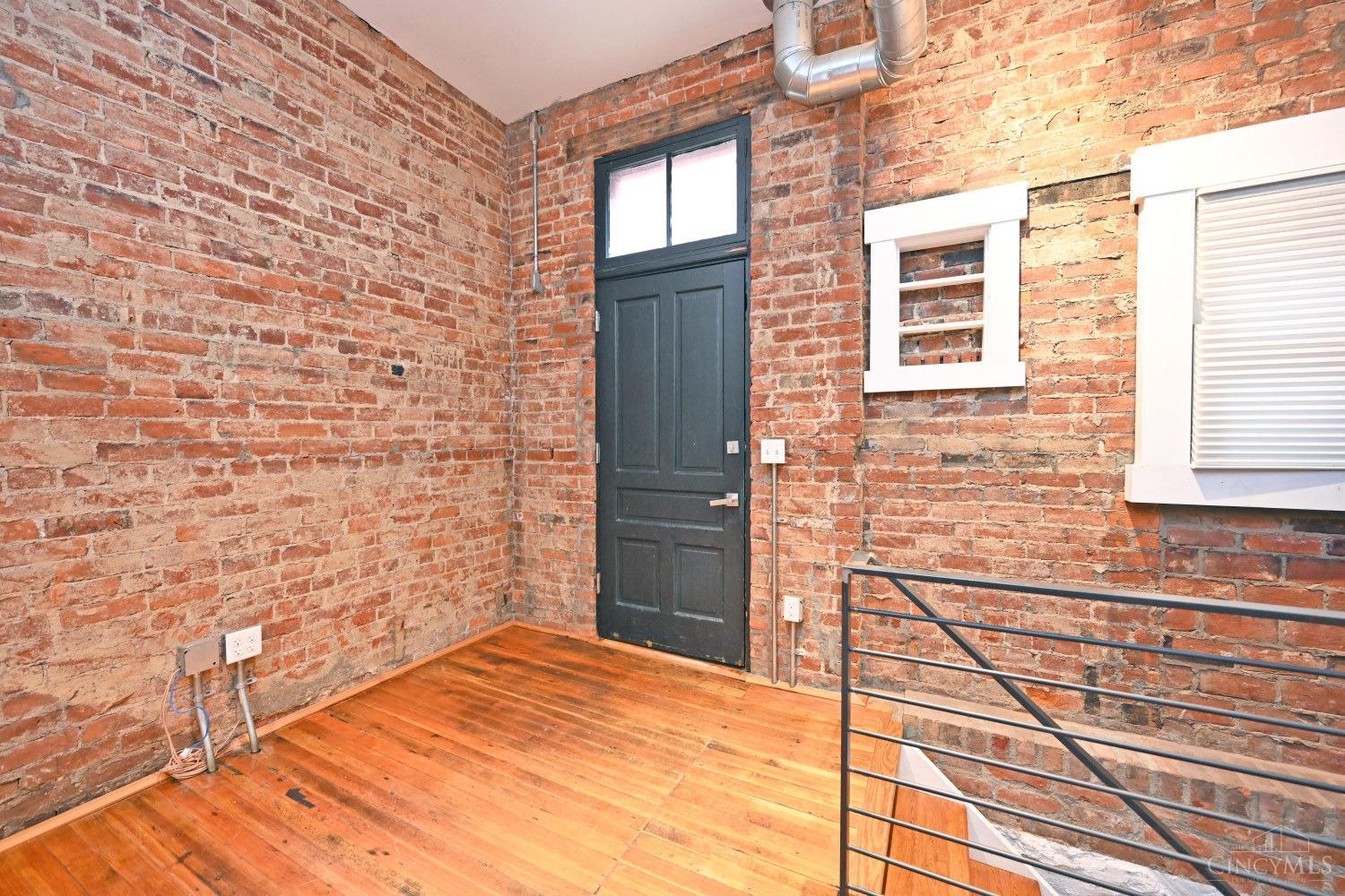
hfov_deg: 104.3
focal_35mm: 14
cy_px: 448
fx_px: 523
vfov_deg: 81.2
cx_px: 672
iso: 1800
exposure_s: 1/60
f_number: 4
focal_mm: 14
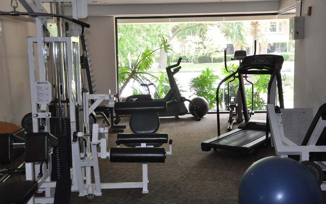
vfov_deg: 26.3
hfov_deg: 41.1
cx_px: 163
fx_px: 435
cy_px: 99
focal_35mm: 49
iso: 800
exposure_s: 1/100
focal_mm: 32
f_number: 4.2
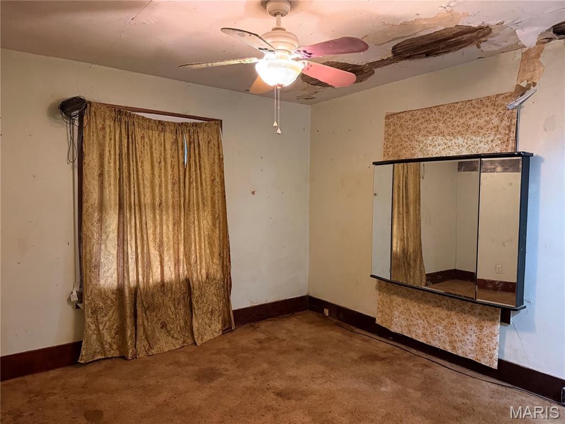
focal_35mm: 24
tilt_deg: -2.1
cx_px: 282
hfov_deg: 71.6
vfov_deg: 56.8
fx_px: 392
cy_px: 212
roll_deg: -0.2
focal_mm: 6.76
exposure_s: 1/30
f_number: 1.78
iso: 800
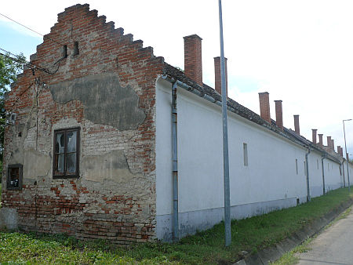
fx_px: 357
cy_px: 132
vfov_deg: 40.7
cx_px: 176
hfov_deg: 52.6
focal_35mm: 35
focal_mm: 7.4
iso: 100
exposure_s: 1/400
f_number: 5.6
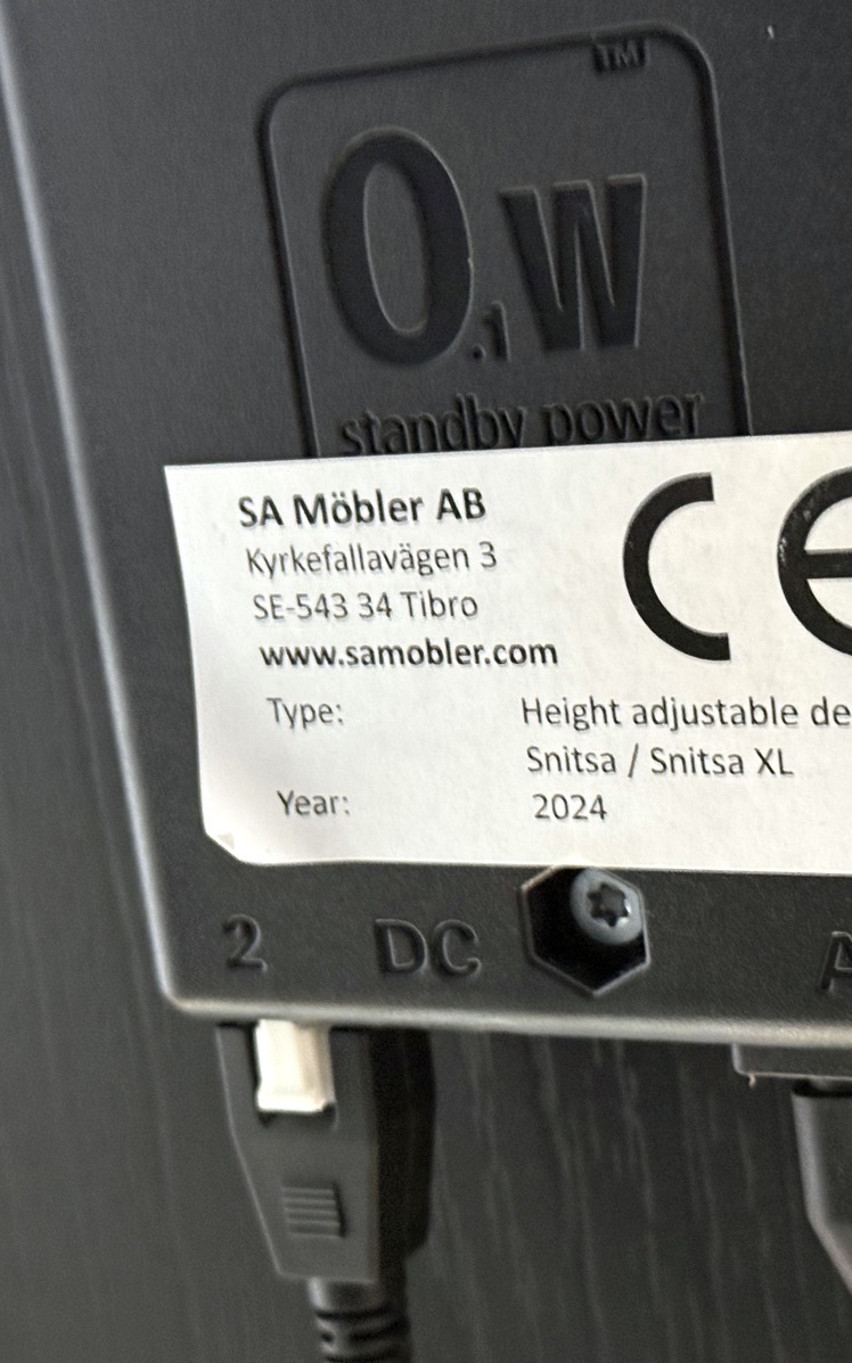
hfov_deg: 19.1
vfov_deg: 30.2
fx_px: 2527
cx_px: 493
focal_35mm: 68
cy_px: 682
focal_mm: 6.76
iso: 500
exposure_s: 1/30
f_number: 1.78
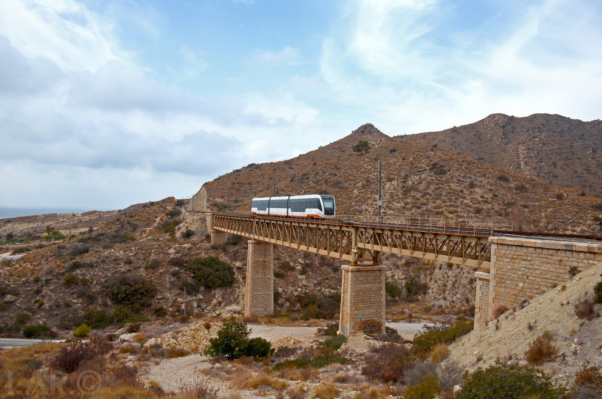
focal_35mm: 27
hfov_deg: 67.5
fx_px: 451
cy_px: 200
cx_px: 301
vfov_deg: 47.7
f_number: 7.1
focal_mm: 18
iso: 125
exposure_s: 1/400
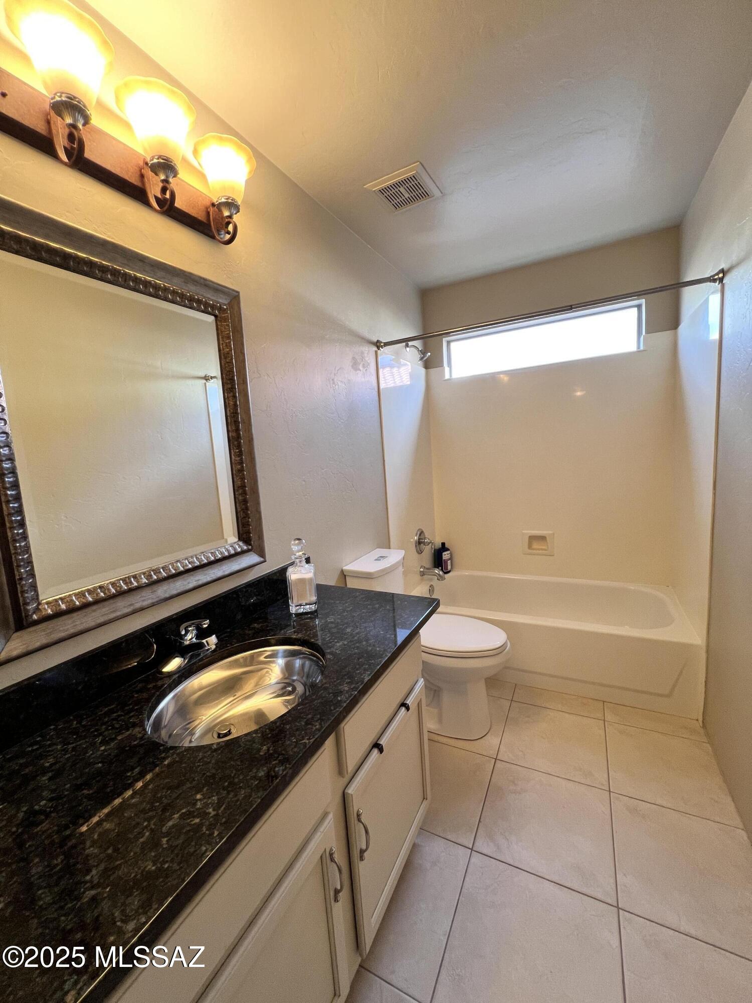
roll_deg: +4.2
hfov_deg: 89.9
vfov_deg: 106.2
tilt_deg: -7.2
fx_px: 377
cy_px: 502
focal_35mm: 13
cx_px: 376
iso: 125
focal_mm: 1.57
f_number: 1.8
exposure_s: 1/60
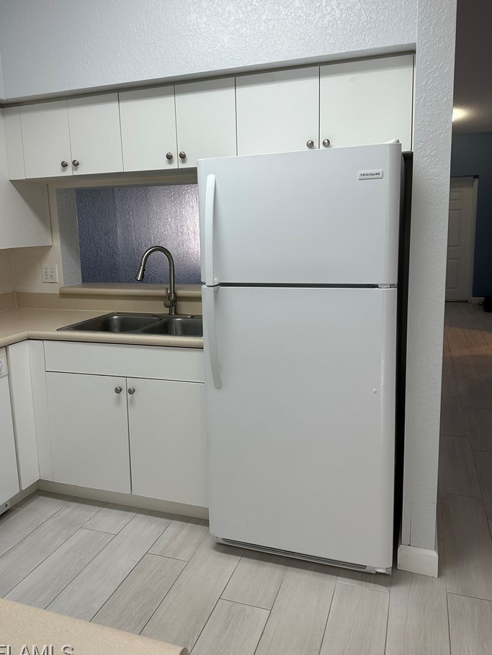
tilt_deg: -8.8
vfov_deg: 65.2
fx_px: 511
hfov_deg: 51.3
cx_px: 231
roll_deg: +1.4
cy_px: 305
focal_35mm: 27
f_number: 1.78
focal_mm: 6.86
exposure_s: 1/120
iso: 125
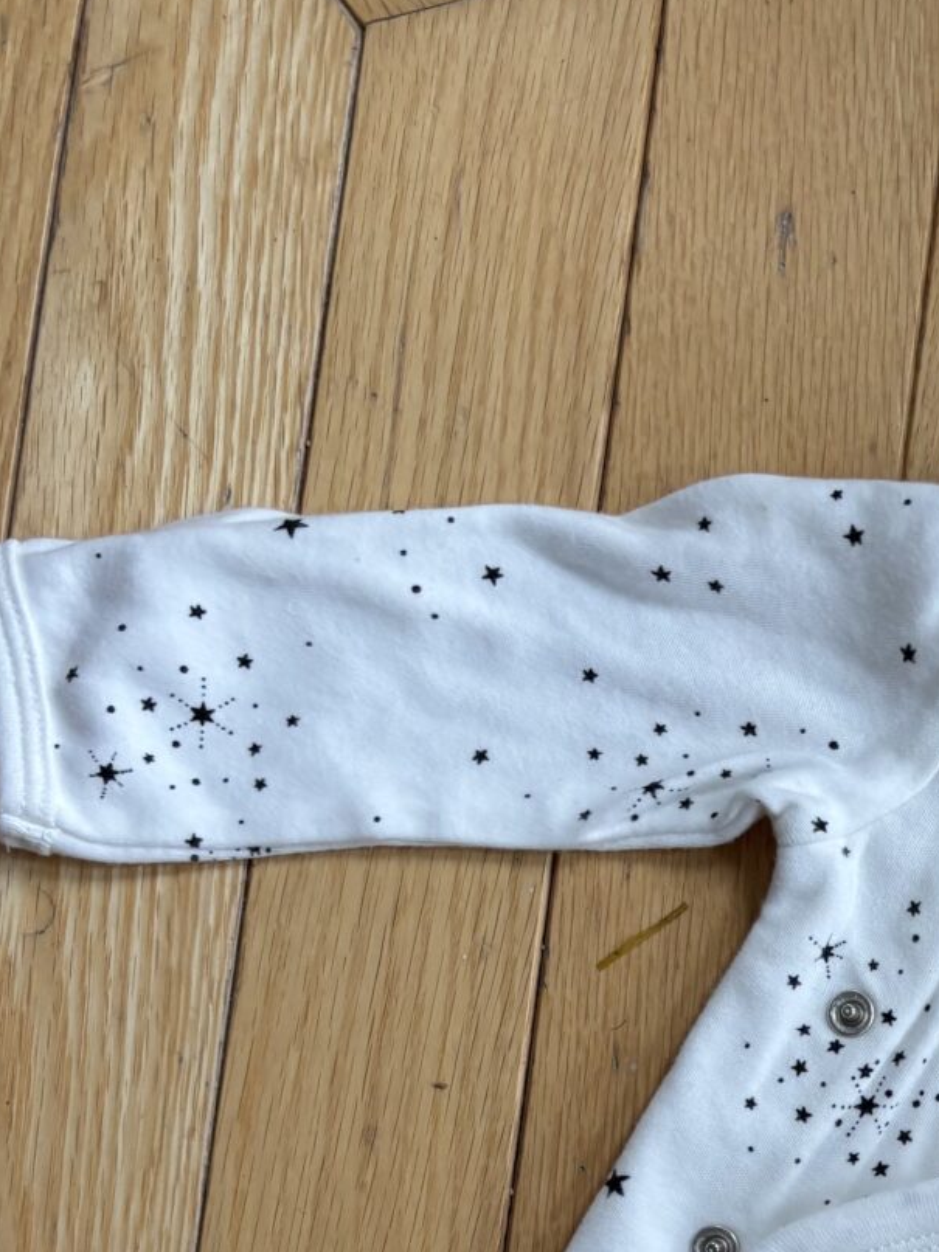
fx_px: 2388
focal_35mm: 66
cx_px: 1083
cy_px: 1205
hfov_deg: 20.9
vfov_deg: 27.9
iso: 125
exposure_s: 1/121
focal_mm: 5.96
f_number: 1.6
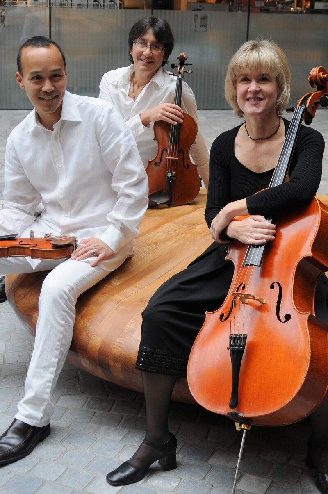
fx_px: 576
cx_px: 164
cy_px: 247
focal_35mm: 42
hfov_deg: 31.8
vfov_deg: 46.5
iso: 200
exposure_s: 1/30
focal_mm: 28
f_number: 3.5
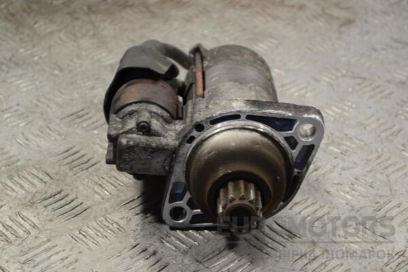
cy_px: 136
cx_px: 204
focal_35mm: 82
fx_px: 935
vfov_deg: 16.6
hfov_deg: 24.6
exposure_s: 1/30
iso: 280
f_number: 5.6
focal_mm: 55
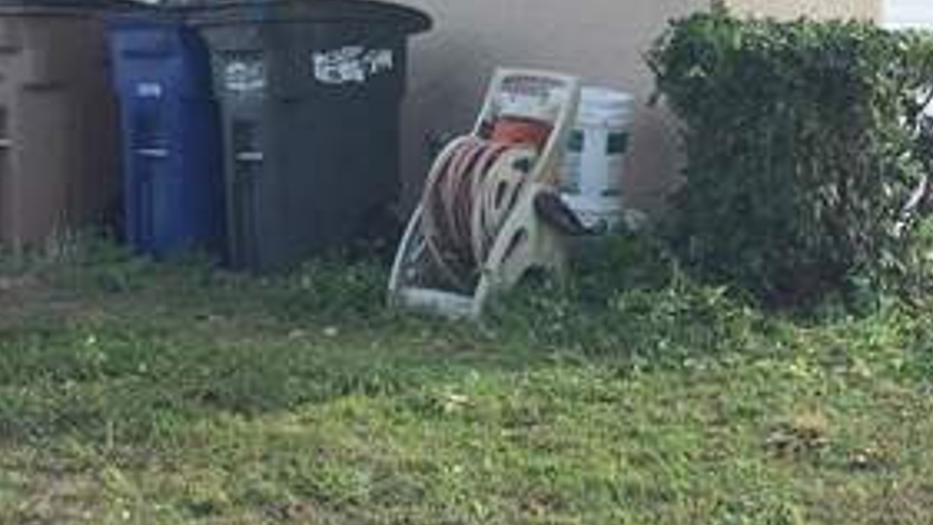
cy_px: 116
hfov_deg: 23.7
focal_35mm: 90
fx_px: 2226
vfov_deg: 13.4
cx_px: 528
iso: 25
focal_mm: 4.15
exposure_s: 1/1115
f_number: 2.2
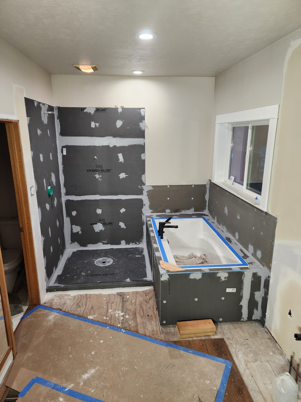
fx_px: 267
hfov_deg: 58.9
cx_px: 150
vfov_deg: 73.9
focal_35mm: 23
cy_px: 201
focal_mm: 6.4
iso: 320
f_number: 1.8
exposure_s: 1/120
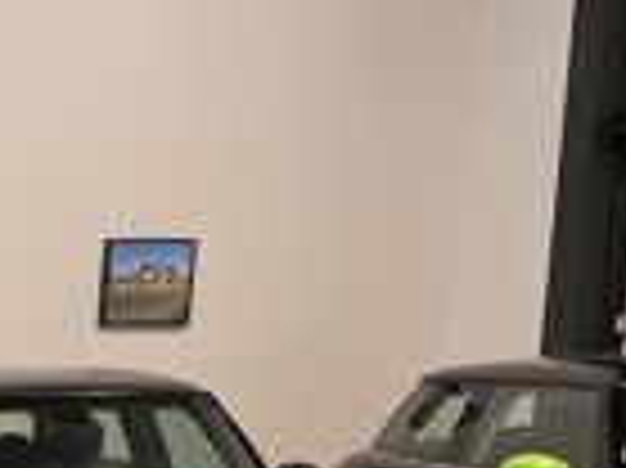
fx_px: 2168
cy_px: 860
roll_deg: +0.8
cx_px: -802
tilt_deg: -13.2
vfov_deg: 11.4
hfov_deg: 13.1
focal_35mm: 120
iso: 100
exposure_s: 1/100
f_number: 1.6
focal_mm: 4.2
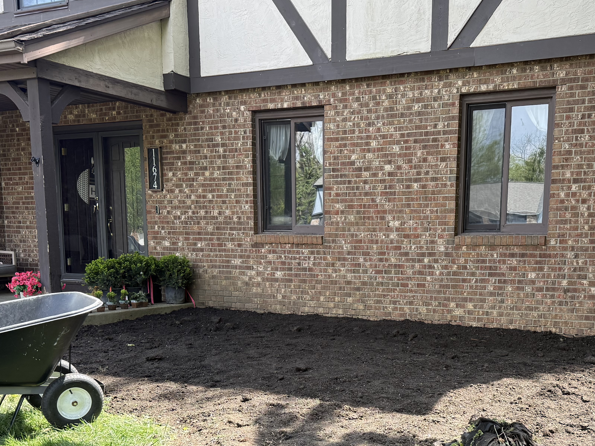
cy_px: 376
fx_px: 739
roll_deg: -0.6
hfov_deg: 43.7
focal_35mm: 43
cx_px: 353
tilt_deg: -9.3
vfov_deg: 32.4
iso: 100
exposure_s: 1/627
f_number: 1.78
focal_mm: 6.76
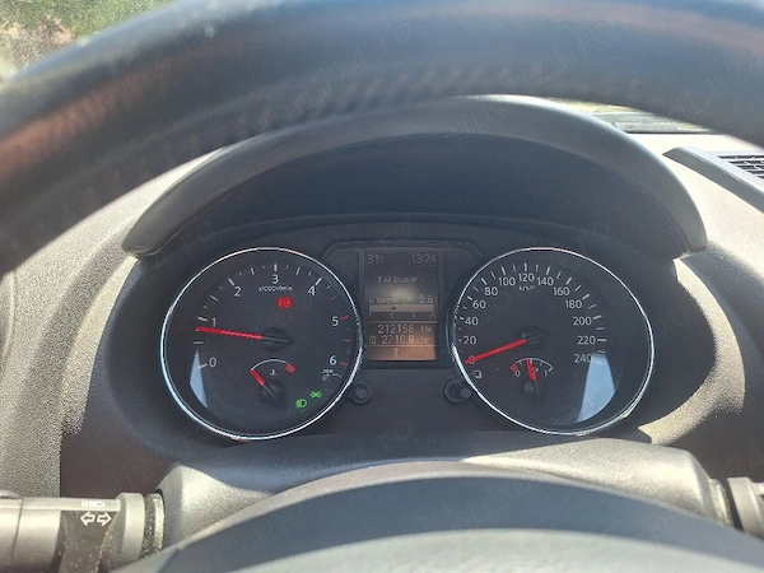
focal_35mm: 23
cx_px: 382
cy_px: 286
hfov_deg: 73.9
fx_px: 508
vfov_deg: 58.9
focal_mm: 5.54
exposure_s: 1/222
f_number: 1.8
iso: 40
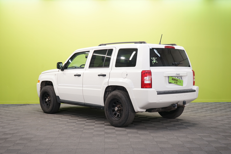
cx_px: 116
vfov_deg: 27.5
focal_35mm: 49
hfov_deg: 40.3
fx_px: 314
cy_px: 77
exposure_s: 1/25
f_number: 6.3
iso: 500
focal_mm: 49
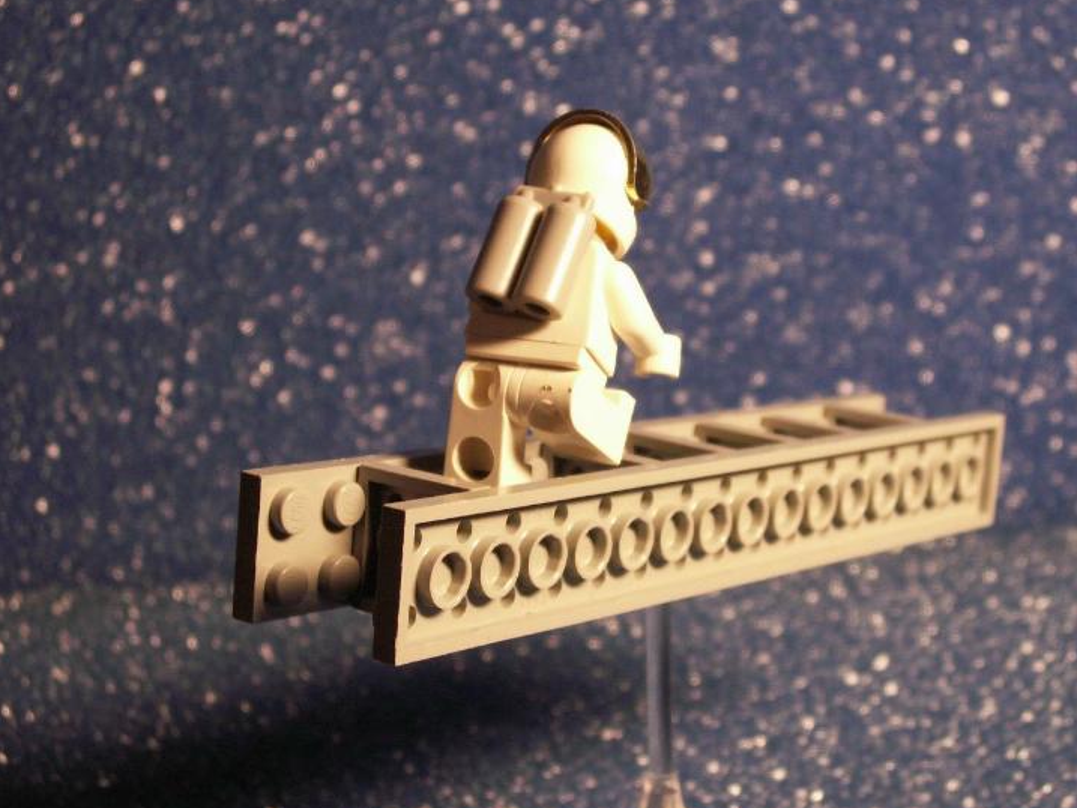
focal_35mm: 73
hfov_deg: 26.7
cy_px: 369
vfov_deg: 20.2
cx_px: 607
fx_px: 2272
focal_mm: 10.28
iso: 160
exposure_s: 1/30
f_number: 3.2
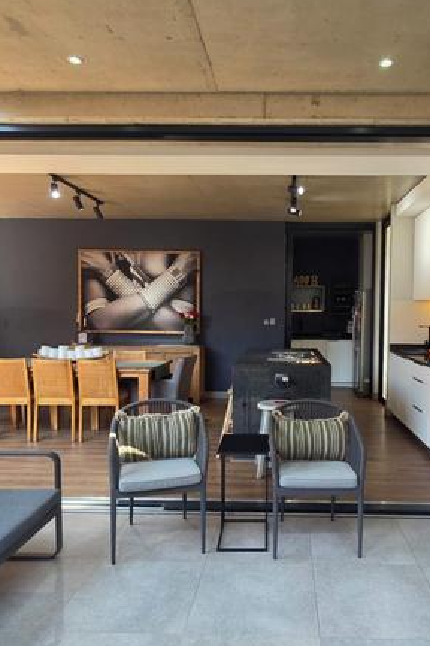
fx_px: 449
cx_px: 278
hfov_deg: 50.5
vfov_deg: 71.5
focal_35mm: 25
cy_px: 342
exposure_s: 1/359
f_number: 1.9
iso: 250
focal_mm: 2.2
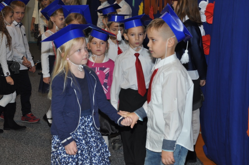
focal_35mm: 93
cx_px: 128
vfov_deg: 14.7
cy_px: 82
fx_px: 642
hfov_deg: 21.9
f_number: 5
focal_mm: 58
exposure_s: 1/60
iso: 400
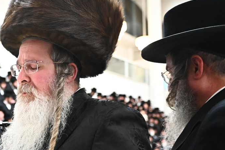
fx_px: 306
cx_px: 6
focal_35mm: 49
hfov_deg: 36.7
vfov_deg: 27.1
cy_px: 113
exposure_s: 1/200
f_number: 2.8
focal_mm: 24
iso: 3200
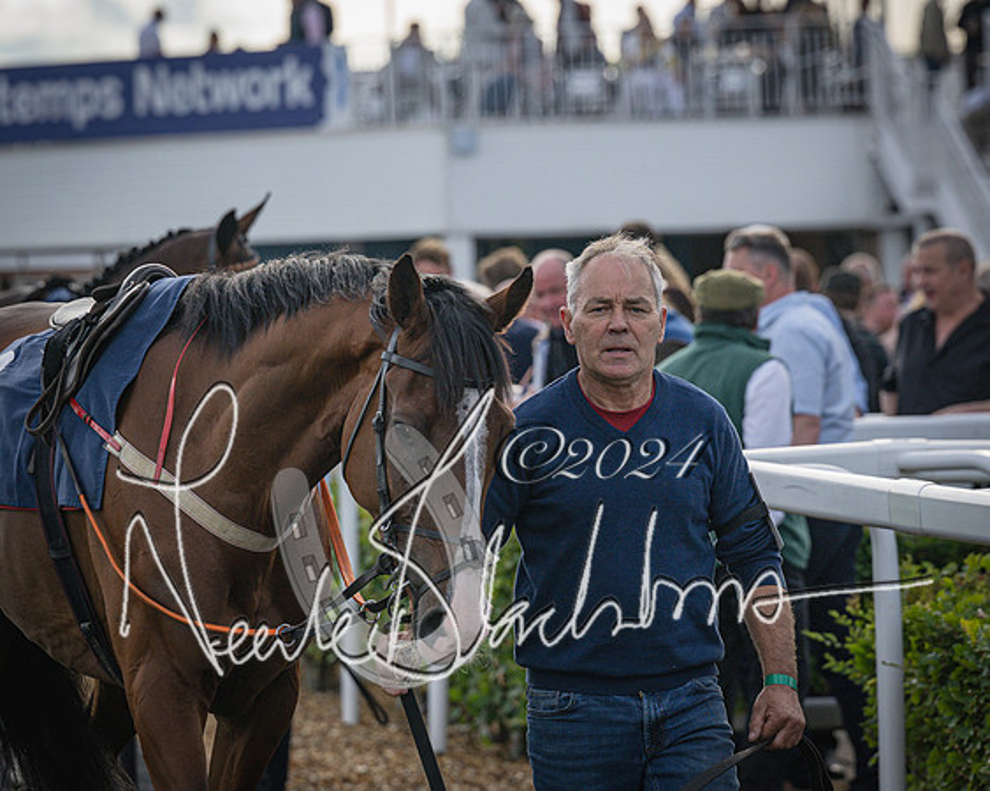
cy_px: 396
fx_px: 6435
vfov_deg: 7.0
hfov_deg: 8.8
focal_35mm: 220
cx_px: 495
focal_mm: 130
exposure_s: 1/2000
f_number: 4
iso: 400
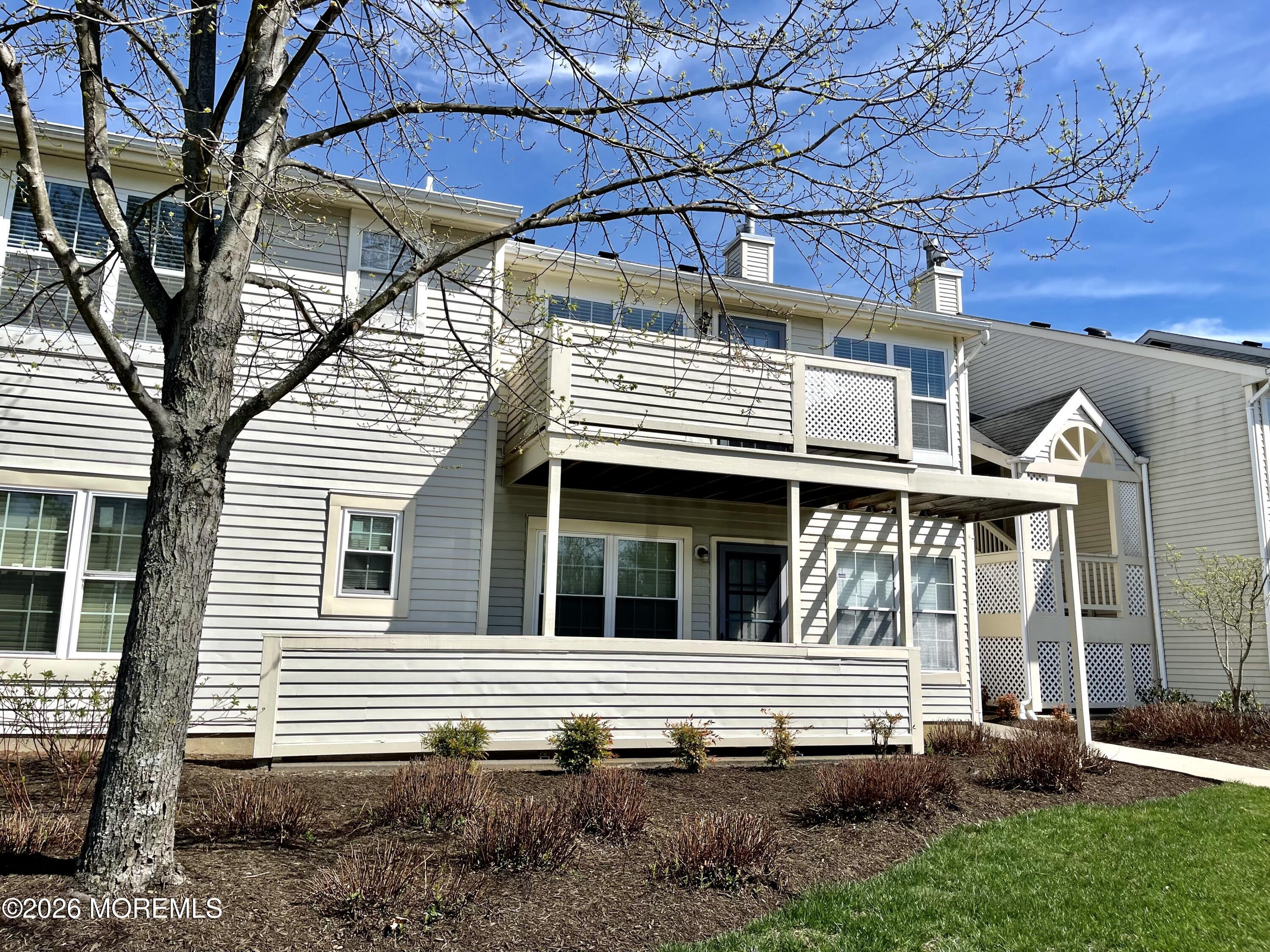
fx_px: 954
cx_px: 635
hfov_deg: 67.3
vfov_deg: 53.1
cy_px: 476
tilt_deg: +10.2
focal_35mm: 26
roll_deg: -1.3
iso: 32
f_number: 1.6
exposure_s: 1/5376
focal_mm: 5.1
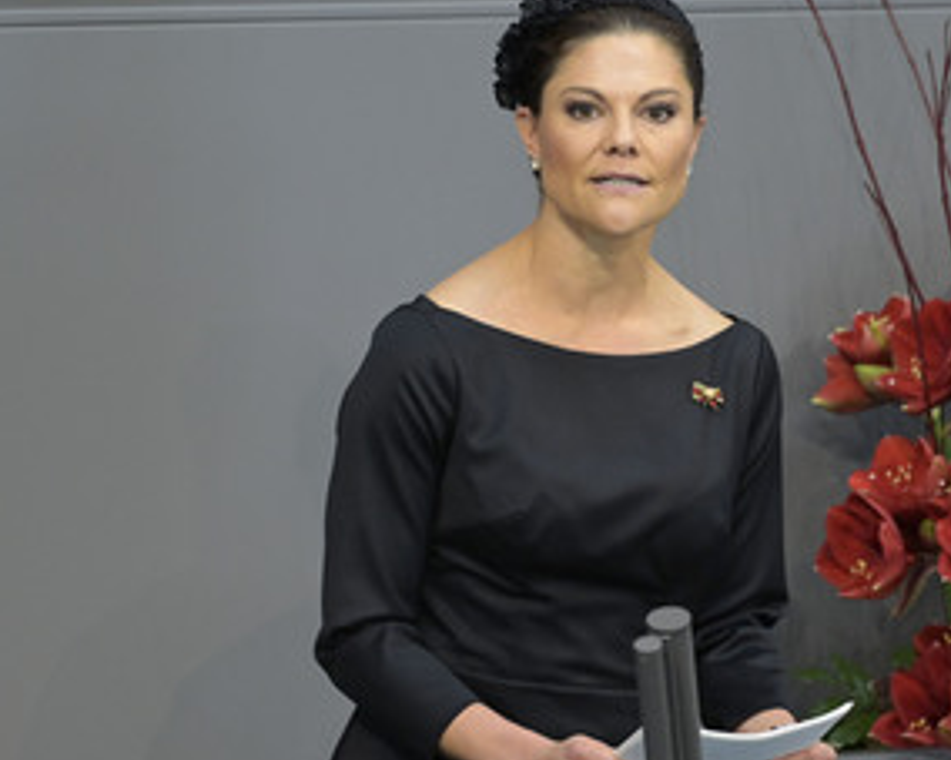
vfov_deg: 2.6
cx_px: 564
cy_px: 432
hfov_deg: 3.3
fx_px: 16741
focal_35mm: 595
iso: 8000
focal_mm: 400
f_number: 5.6
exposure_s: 1/250
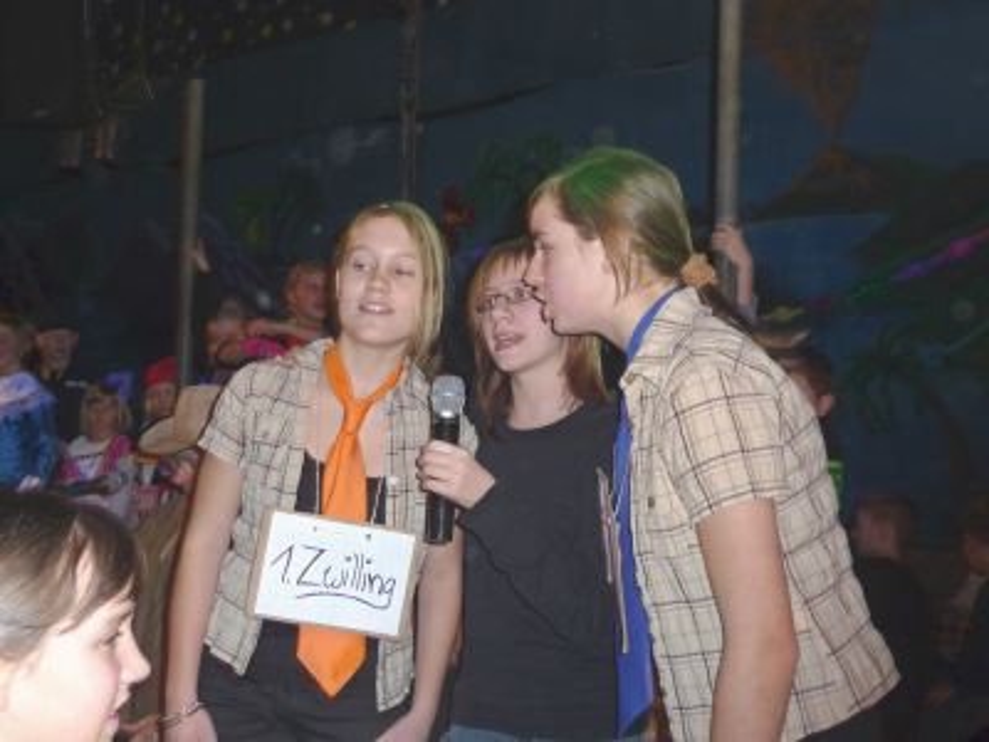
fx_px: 1143
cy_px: 371
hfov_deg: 46.8
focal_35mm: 40
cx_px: 494
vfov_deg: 36.0
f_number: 3.9
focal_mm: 6.7
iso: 160
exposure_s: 1/8
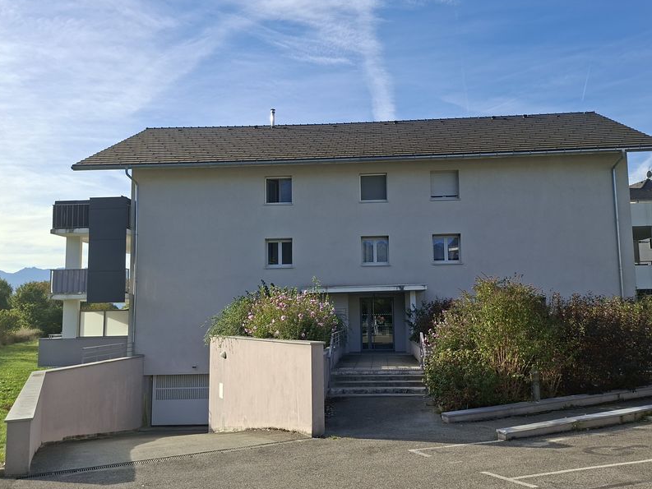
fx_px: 546
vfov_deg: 48.2
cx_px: 340
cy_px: 249
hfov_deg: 61.6
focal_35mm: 29
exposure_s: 1/1623
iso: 50
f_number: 1.8
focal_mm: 5.54
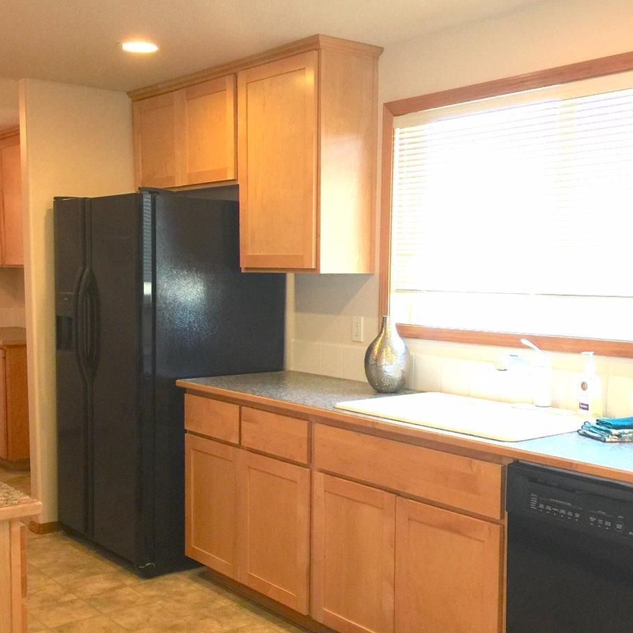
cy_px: 373
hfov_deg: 40.0
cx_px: 310
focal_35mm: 42
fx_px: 869
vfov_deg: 39.9
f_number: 2.2
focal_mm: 4.15
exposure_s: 1/30
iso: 32
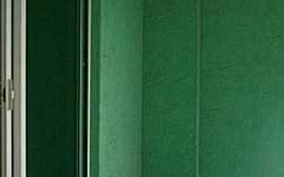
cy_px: 148
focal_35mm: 118
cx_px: 175
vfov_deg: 11.0
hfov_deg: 17.7
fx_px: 913
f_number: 2.8
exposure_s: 1/200
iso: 100
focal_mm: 6.2
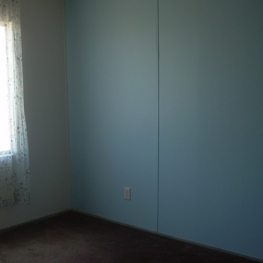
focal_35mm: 58
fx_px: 499
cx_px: 80
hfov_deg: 29.3
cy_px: 155
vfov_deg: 29.5
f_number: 2.8
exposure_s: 1/35.6
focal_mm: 6.3
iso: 50
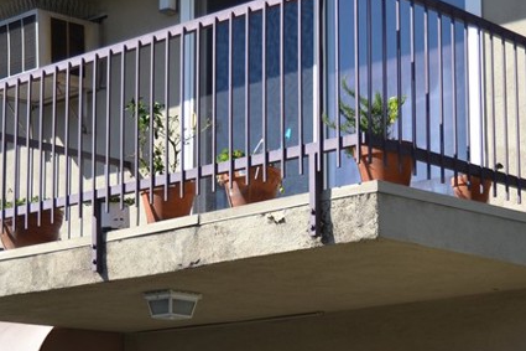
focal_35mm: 94
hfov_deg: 21.7
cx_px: 296
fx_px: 1373
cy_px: 339
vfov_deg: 14.3
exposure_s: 1/640
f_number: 4
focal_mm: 26
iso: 100
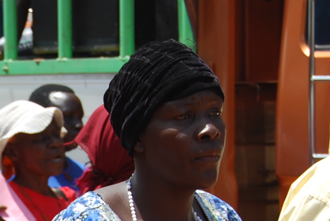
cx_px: -69
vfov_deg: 5.9
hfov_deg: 8.8
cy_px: 346
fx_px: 2112
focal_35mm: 230
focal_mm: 46
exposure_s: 1/200
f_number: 7.1
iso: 100
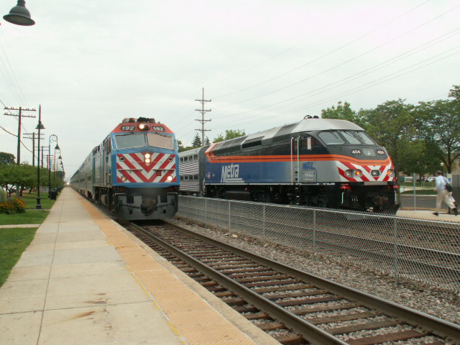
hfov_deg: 52.6
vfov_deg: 40.7
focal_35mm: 35
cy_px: 172
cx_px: 230
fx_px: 465
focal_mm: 5.86
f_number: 5
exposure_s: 1/50
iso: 50
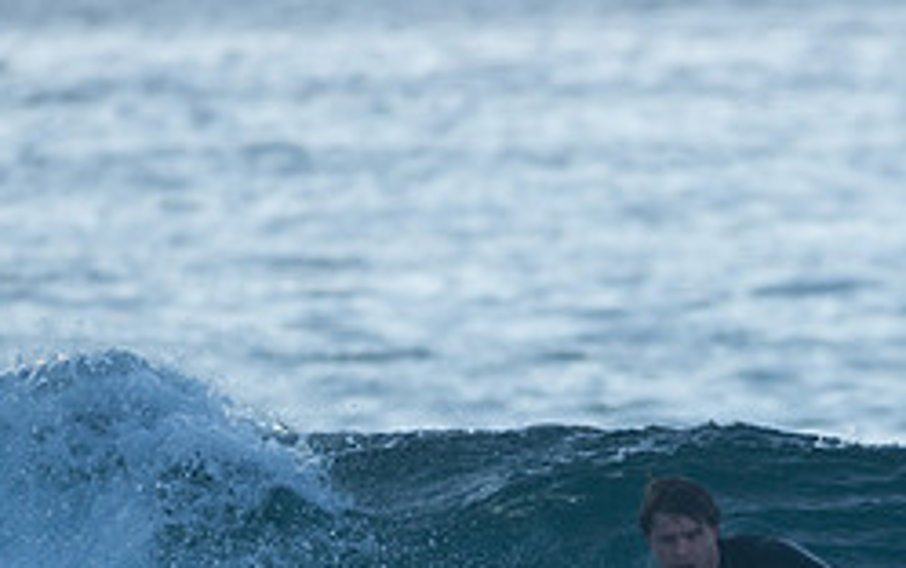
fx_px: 43981
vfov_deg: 0.7
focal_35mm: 1780
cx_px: 717
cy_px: 672
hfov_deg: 1.2
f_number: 5.6
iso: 250
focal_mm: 500
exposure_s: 1/640
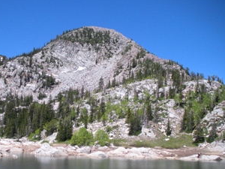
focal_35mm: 48
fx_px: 312
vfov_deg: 30.1
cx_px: 92
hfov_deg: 39.5
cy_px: 110
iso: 64
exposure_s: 1/516
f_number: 3.5
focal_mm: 6.3
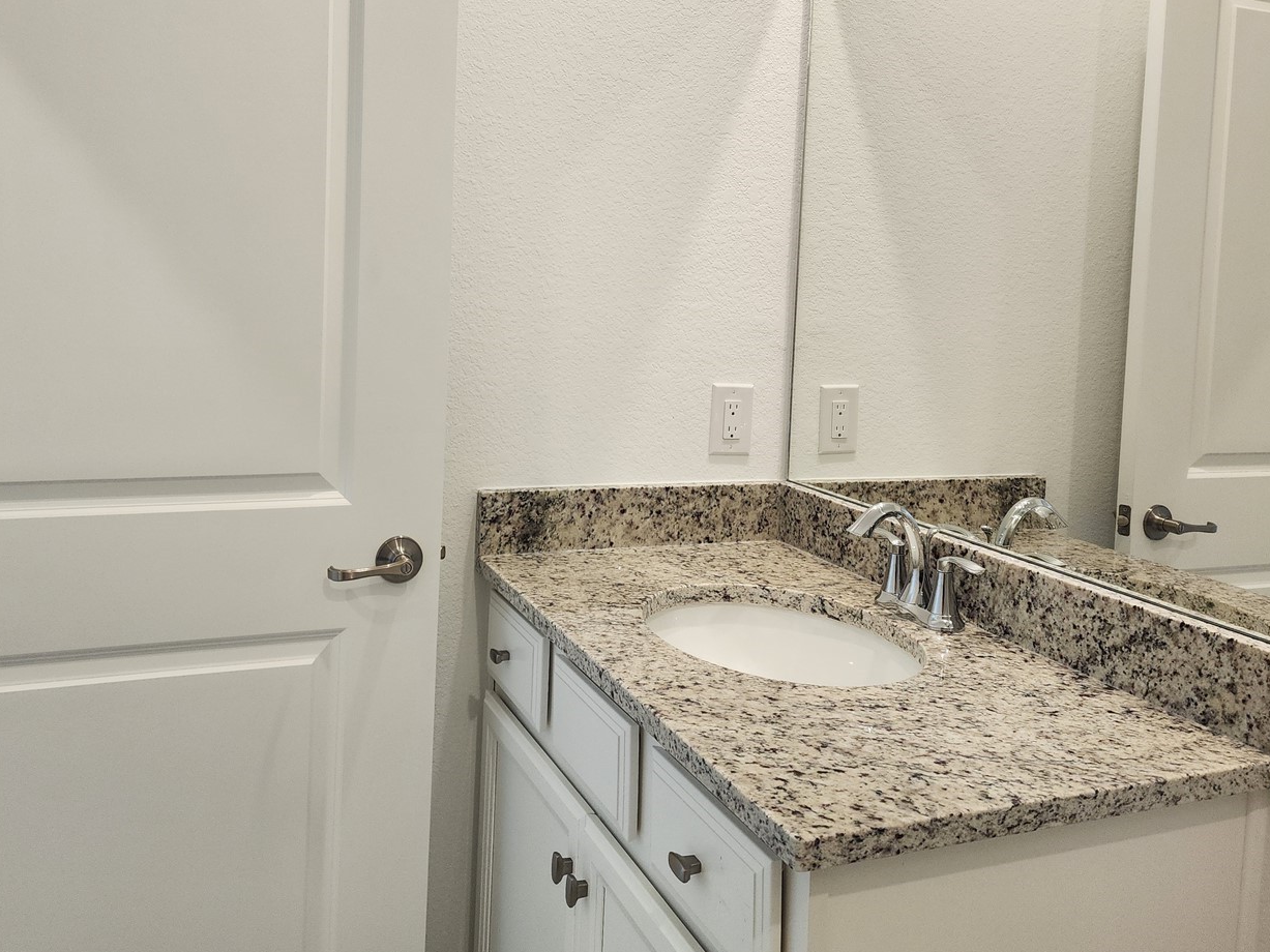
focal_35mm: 30
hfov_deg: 59.9
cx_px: 584
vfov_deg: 46.3
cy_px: 347
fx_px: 1101
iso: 160
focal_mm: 6.4
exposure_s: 1/120
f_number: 1.8
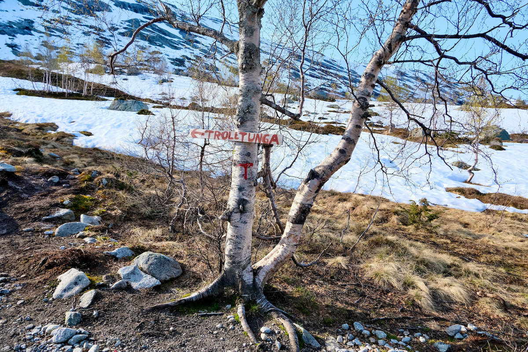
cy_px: 176
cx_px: 264
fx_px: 337
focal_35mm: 23
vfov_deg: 55.1
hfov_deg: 76.1
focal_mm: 15
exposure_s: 1/350
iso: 320
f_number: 5.6
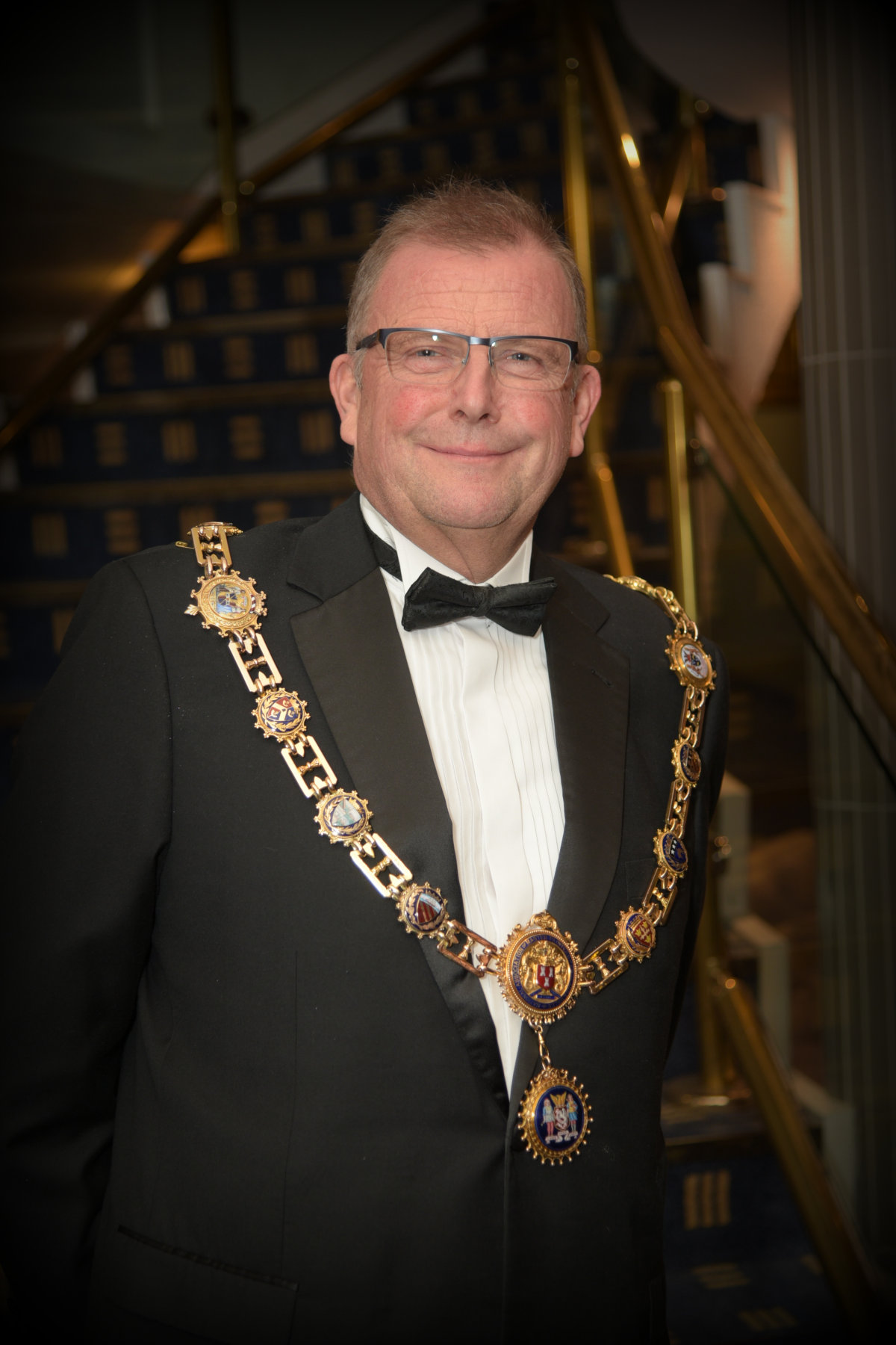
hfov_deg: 21.9
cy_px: 672
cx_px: 448
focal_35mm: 62
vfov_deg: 32.4
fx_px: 2314
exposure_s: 1/125
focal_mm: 62
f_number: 4
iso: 400
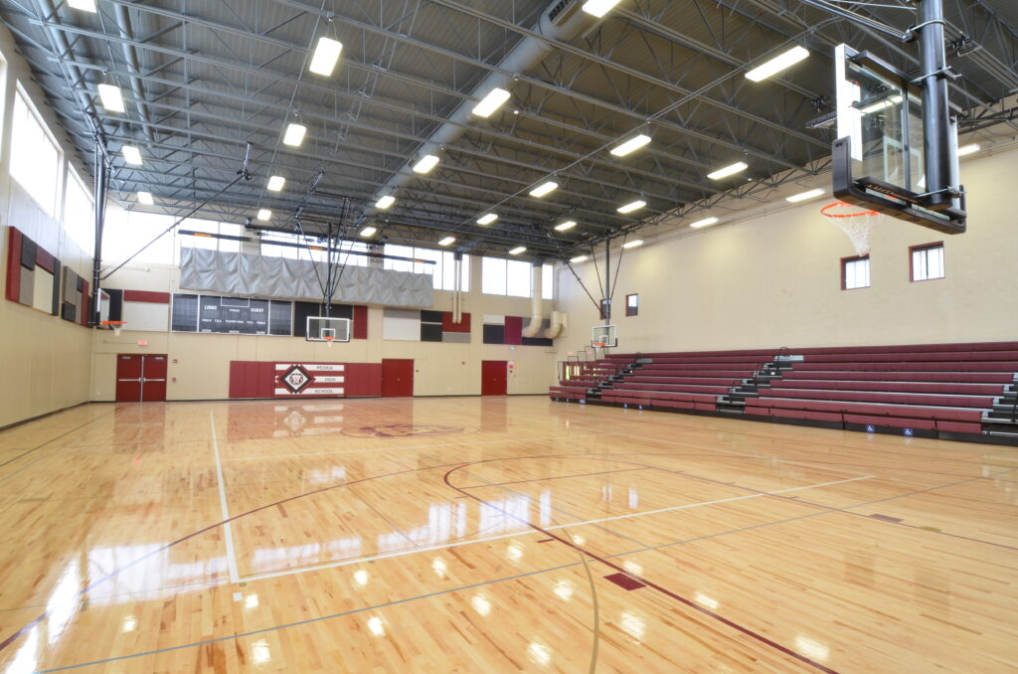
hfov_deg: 90.1
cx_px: 509
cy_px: 337
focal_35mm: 18
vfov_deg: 67.1
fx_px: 508
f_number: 22
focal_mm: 12
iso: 100
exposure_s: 2.5
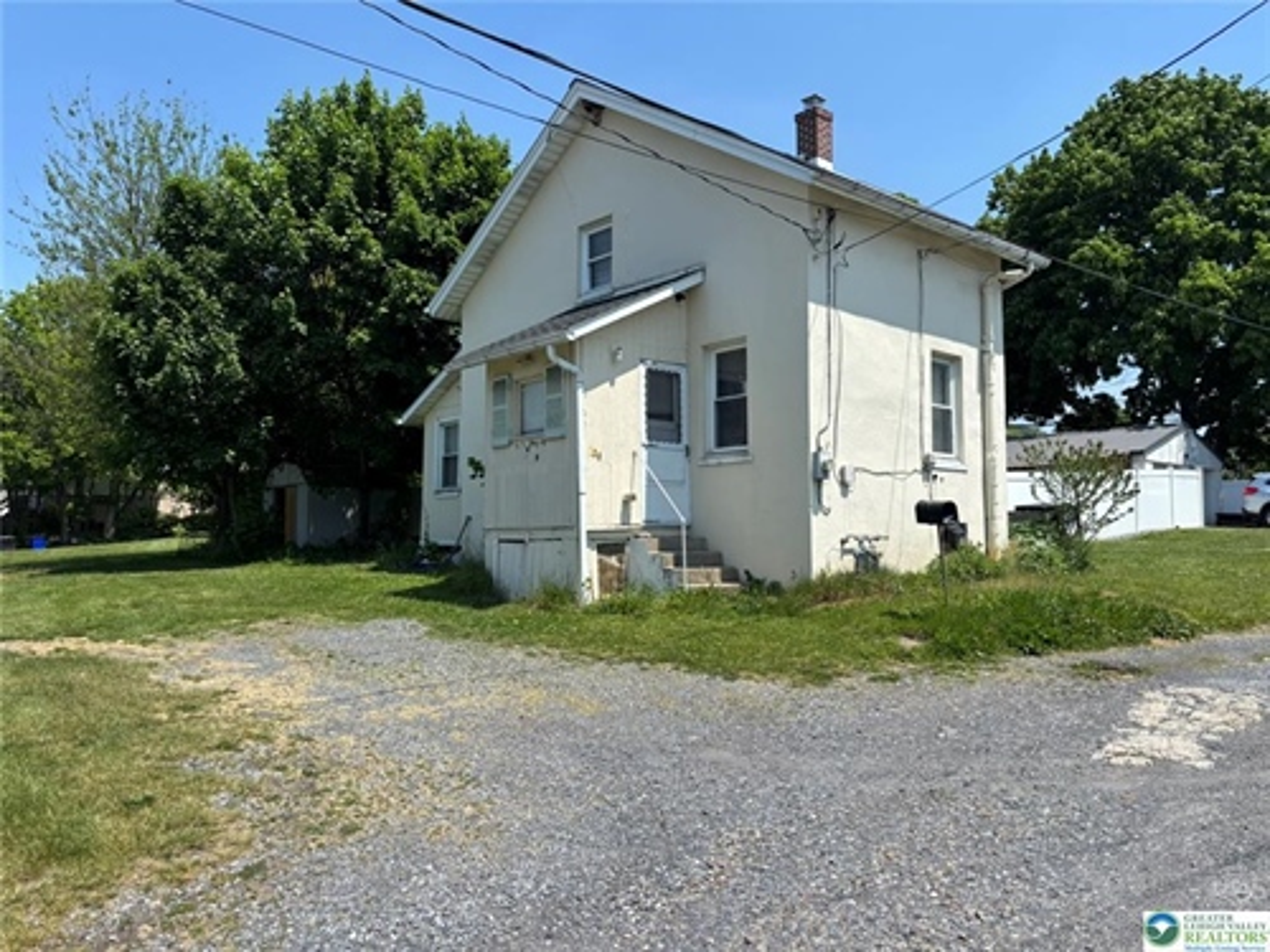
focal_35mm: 26
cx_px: 635
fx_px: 954
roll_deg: +0.0
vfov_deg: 53.1
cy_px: 476
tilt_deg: +2.6
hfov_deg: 67.3
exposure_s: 1/3413
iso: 50
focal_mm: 5.96
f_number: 1.6
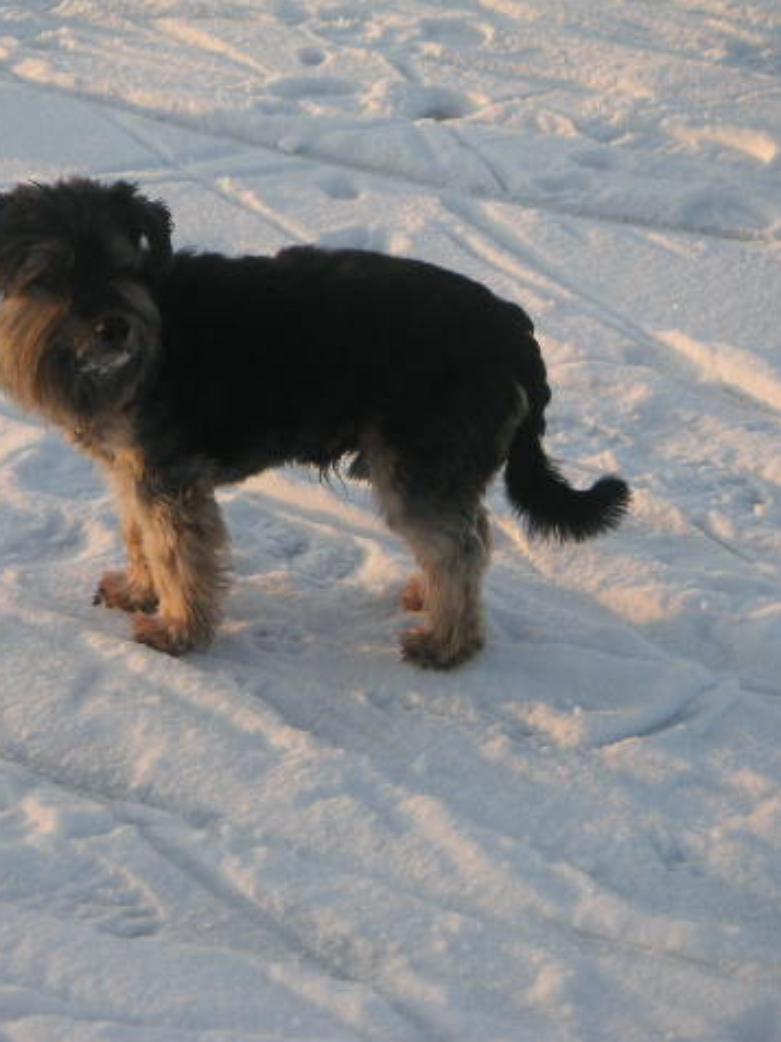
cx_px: 284
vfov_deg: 17.4
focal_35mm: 113
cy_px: 521
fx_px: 3399
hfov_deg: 13.1
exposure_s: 1/180
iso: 50
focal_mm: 13
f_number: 3.3
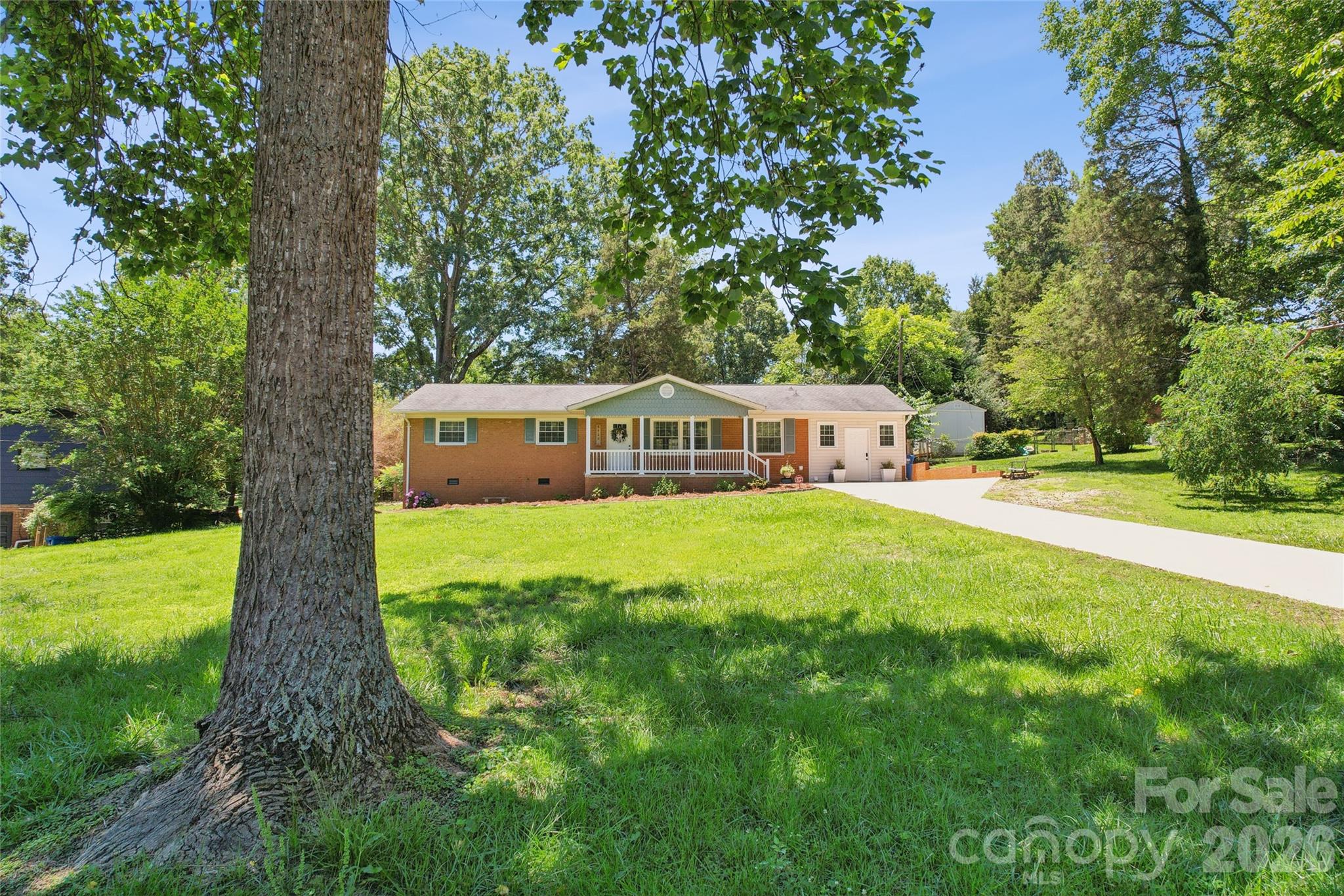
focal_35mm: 22
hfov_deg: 78.6
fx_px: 821
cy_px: 448
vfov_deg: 57.2
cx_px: 672
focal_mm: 8.4
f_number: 2.8
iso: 100
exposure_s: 1/80
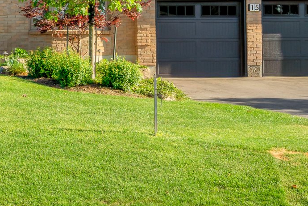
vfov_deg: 14.3
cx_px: -17
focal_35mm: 92
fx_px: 787
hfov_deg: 21.2
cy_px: -53
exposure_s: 1/160
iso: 250
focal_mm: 31
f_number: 8
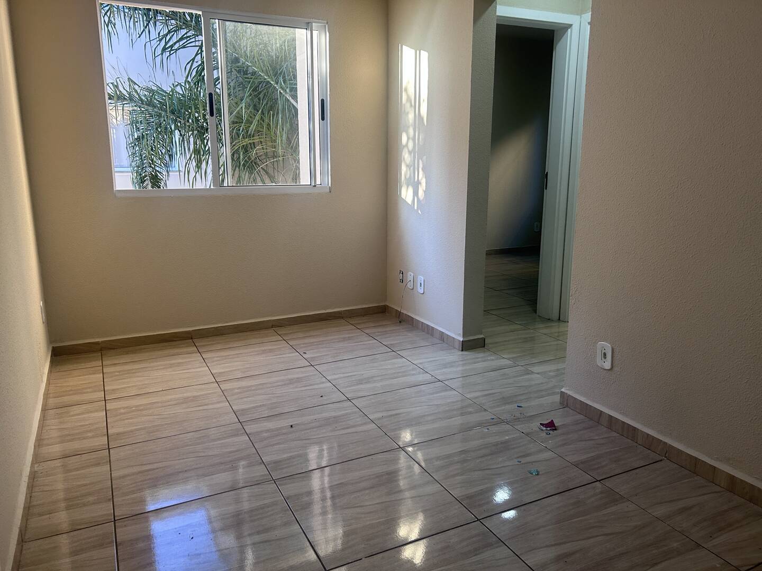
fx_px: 572
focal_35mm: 26
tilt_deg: -13.0
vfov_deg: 53.1
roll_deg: -1.4
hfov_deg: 67.3
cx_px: 381
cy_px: 286
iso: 125
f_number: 1.5
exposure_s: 1/120
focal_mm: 5.7
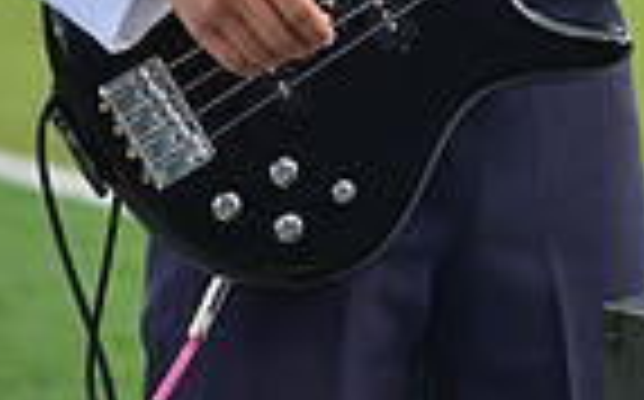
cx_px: 556
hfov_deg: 4.8
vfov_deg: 3.0
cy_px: -553
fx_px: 7608
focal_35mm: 434
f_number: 5.6
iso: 400
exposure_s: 1/640
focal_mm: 135
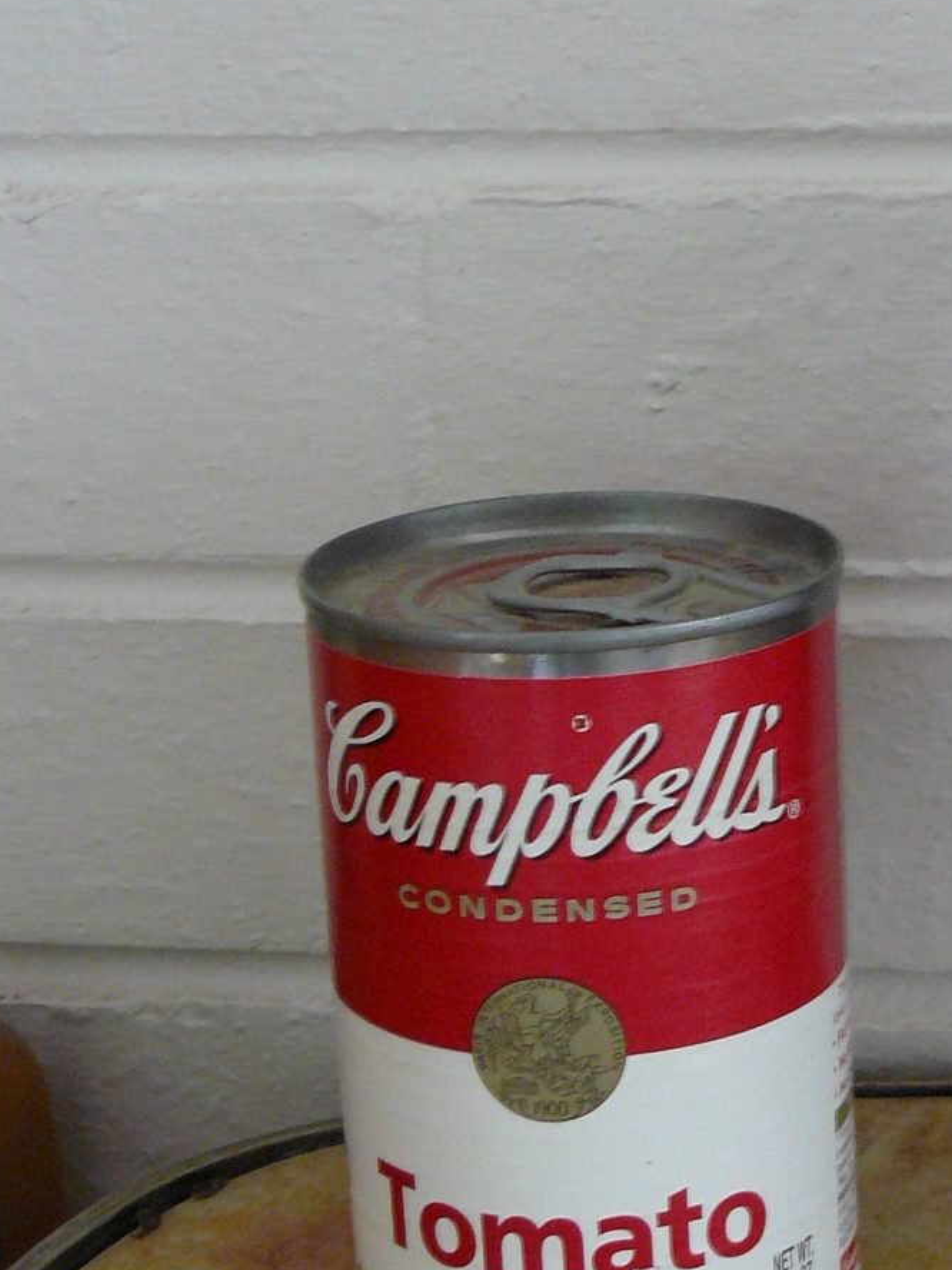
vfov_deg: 23.5
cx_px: 1085
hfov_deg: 17.1
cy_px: 505
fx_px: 3044
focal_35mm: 83
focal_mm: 6
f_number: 2.8
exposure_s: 1/13
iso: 200
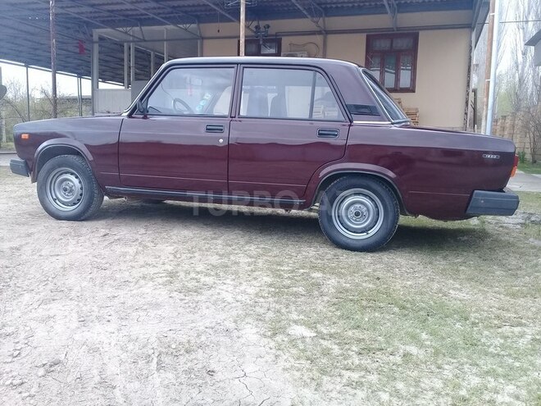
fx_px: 484
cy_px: 203
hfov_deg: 58.4
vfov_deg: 45.4
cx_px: 270
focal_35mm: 31
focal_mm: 3.3
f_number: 2.2
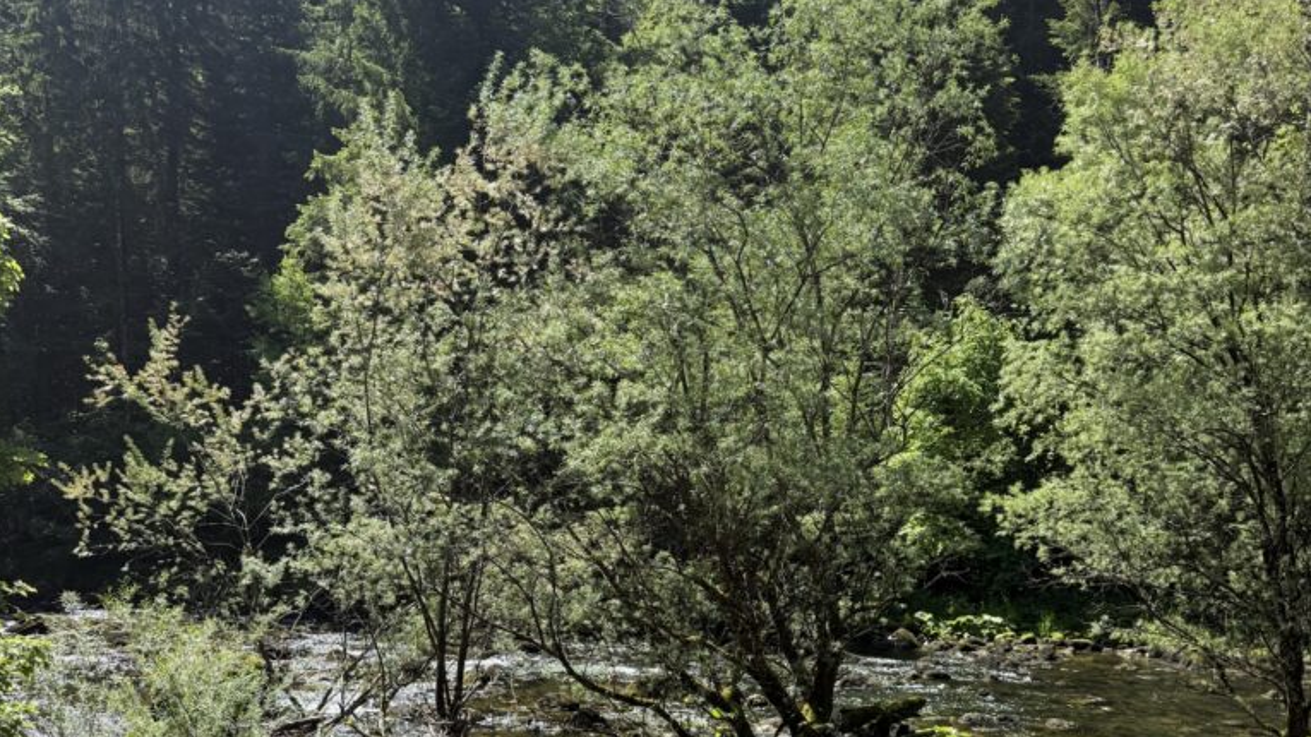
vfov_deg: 33.1
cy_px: 547
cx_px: 655
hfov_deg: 56.6
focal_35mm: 35
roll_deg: -2.0
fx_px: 1216
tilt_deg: -0.6
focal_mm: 6.76
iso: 100
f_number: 1.78
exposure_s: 1/1855
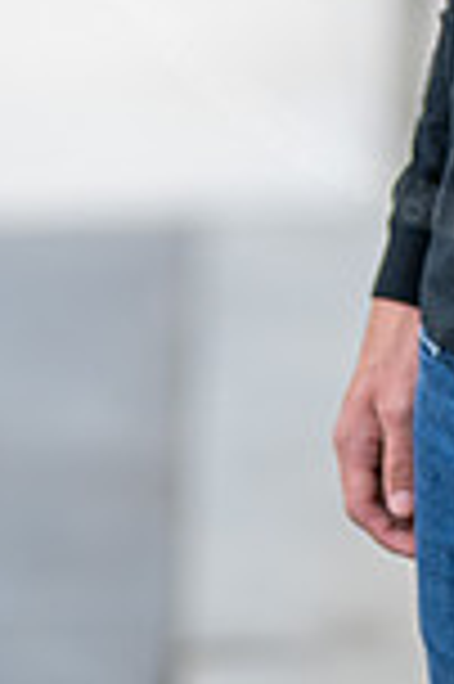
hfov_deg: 3.6
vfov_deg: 5.4
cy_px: -315
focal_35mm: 377
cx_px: 616
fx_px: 7147
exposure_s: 1/640
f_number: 1.3
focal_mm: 85
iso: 250
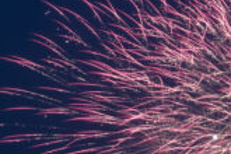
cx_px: 269
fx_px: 4966
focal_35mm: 774
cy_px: 220
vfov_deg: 1.8
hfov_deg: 2.7
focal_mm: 160
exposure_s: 5
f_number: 11
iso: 100
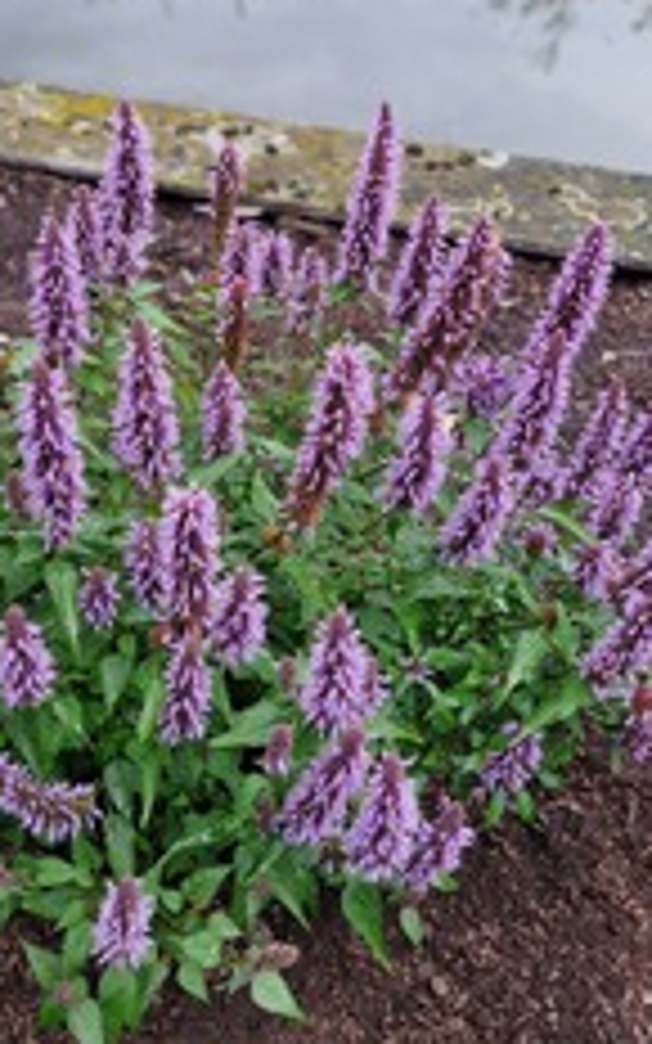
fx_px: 1194
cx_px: 202
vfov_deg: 46.6
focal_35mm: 42
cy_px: 364
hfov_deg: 30.3
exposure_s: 1/106
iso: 50
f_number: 1.8
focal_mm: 6.4
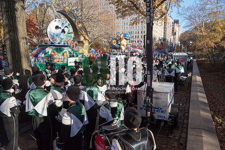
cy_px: 75
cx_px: 112
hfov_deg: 73.7
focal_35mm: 24
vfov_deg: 53.2
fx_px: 150
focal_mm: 24
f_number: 11
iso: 400
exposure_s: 1/500
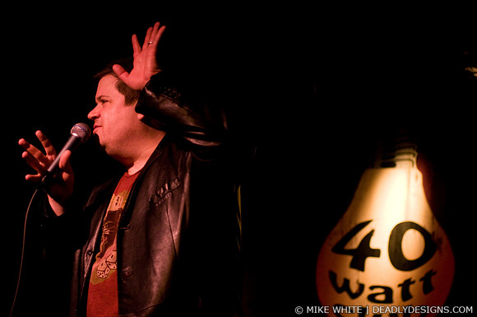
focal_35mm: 87
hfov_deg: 23.4
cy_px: 158
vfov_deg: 15.7
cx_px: 238
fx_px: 1151
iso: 1000
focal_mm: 58
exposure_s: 1/100
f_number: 2.8
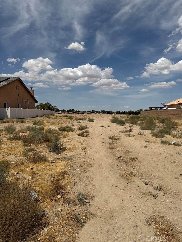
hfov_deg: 56.8
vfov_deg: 71.6
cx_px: 91
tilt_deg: -2.8
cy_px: 121
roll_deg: -1.7
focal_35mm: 24
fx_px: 168
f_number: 1.78
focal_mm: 6.76
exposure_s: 1/14286
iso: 80
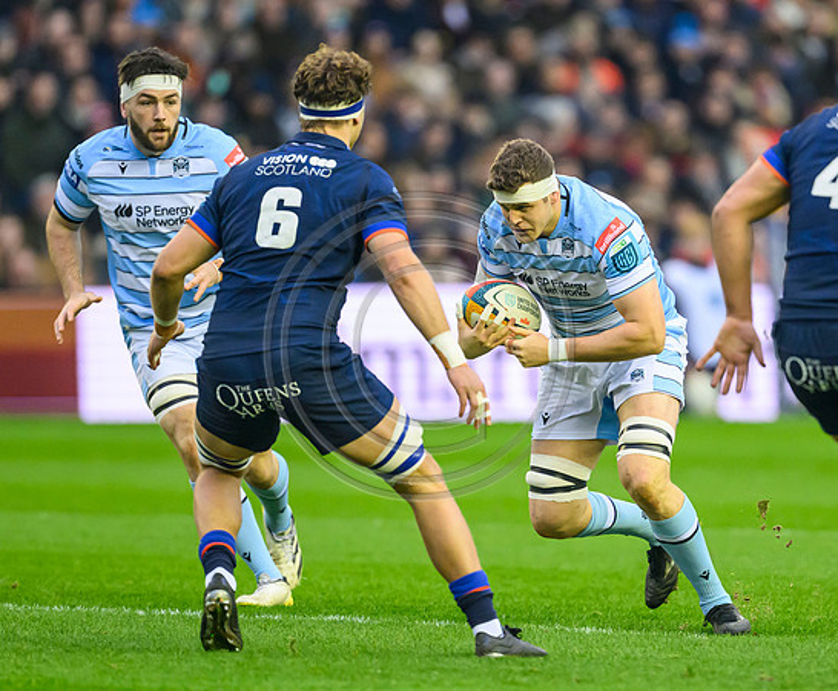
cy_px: 417
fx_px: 17959
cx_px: 625
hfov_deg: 2.7
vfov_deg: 2.2
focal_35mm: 716
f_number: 3.2
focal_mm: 400
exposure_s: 1/1600
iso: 4000
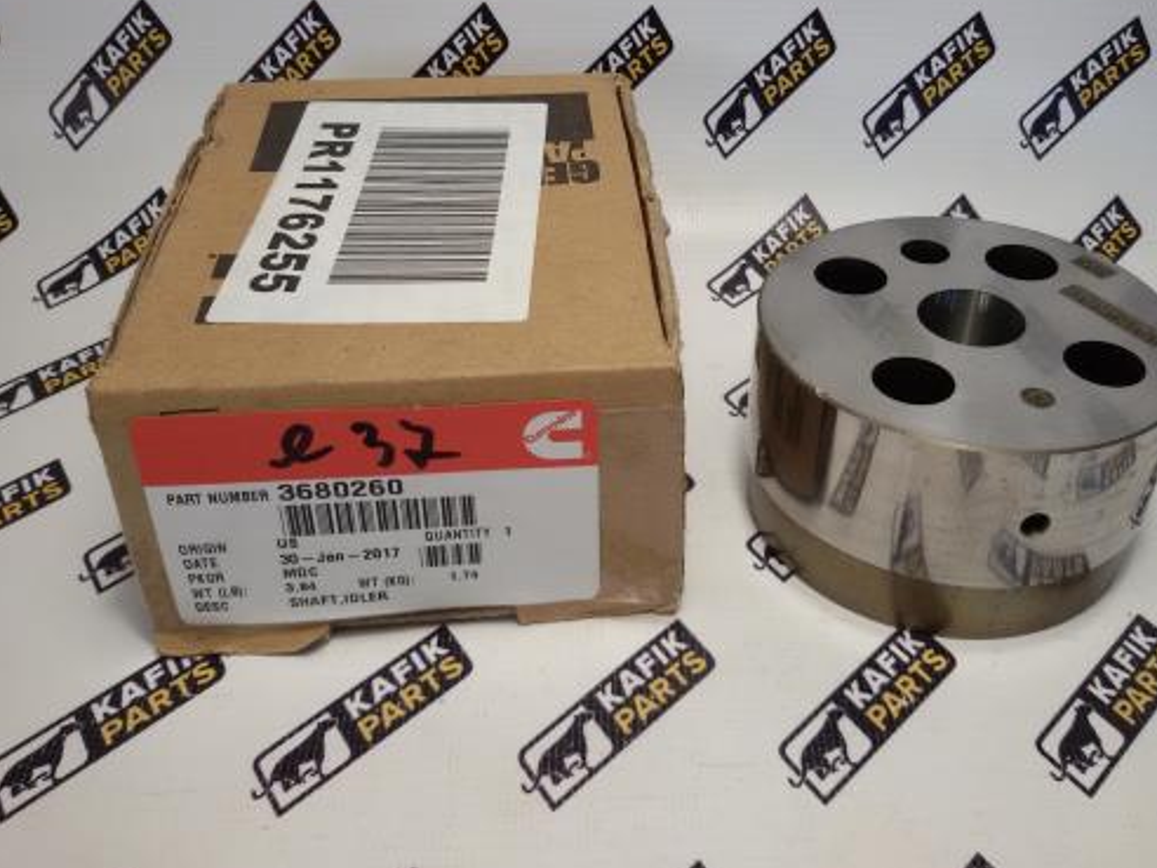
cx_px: 626
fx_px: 1136
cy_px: 403
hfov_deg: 53.9
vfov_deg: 41.8
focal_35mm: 34
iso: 40
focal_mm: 2.93
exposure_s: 1/33
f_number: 2.4
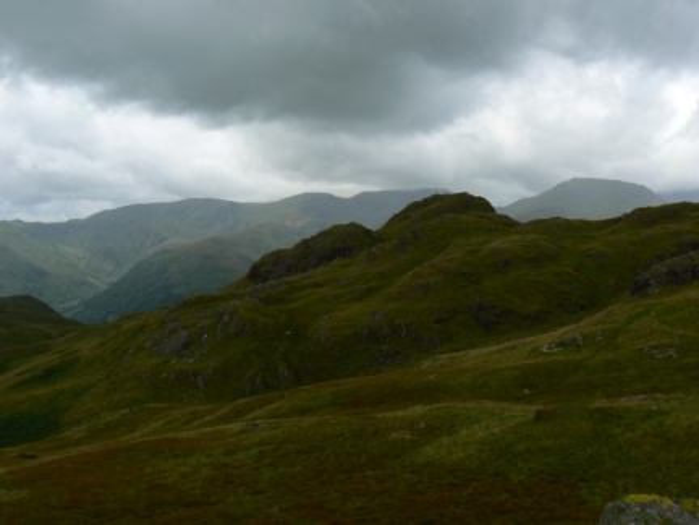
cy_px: 262
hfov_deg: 51.4
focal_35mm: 36
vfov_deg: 39.7
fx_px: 727
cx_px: 350
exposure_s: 1/400
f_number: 5.6
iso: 80
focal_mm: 6
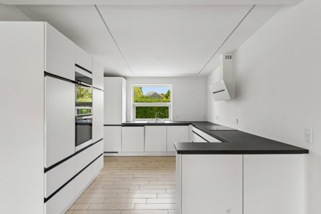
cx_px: 160
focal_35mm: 20
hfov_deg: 85.4
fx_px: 174
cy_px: 107
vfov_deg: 63.2
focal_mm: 19.5
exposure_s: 1/100
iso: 800
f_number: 7.1
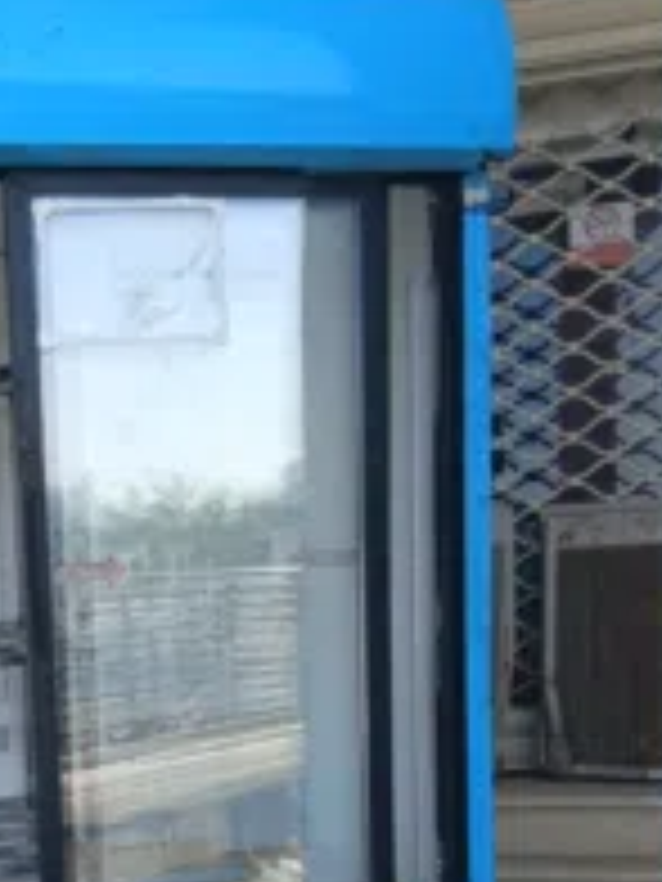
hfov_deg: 26.5
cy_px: 770
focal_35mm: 53
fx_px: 1351
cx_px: 54
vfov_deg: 34.4
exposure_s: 1/160
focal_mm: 3.98
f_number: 1.8
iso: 20
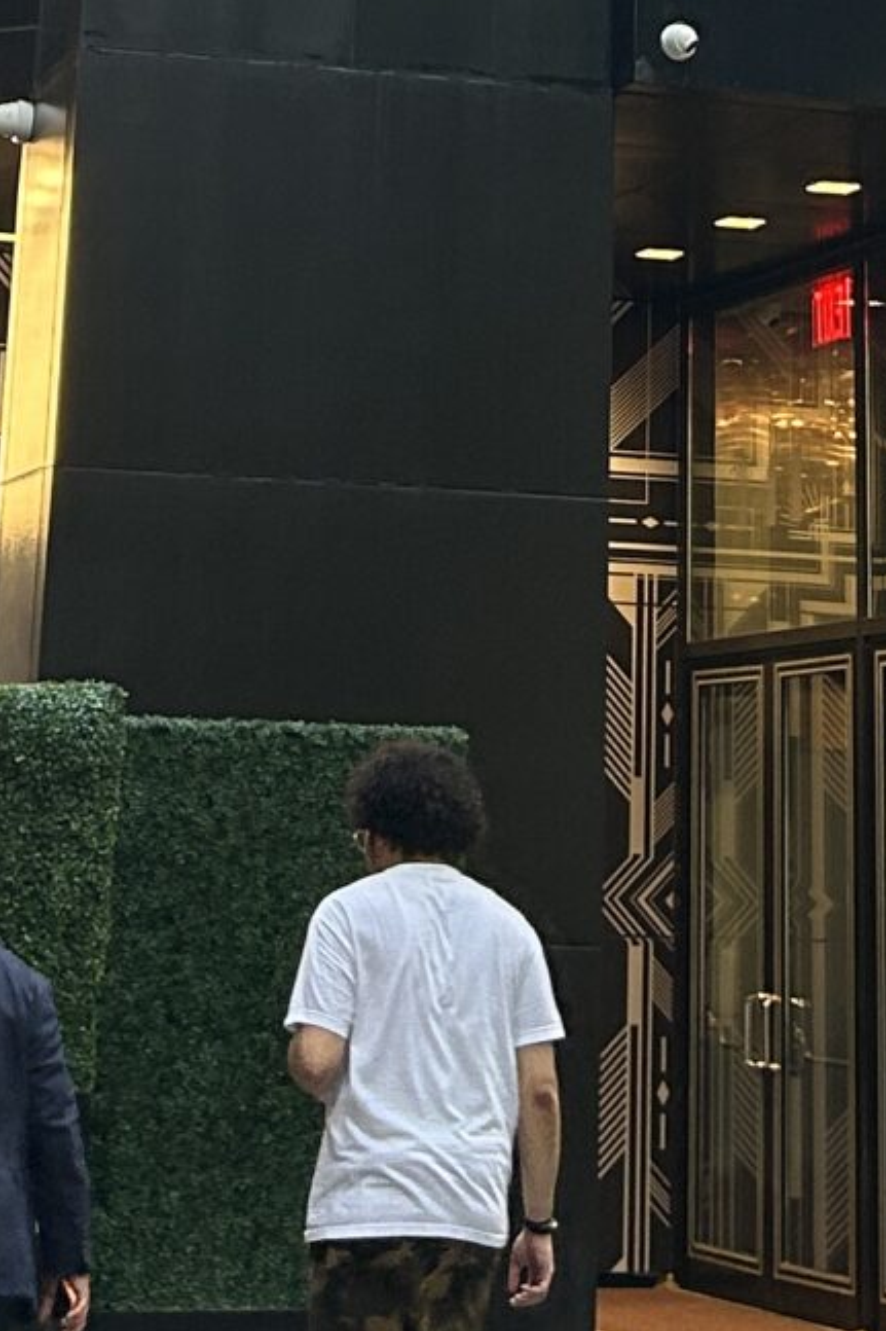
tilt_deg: +19.8
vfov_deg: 17.6
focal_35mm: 107
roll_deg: -1.7
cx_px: 518
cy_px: -529
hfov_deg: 12.8
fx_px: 3952
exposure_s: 1/60
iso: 160
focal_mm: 5.7
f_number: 1.5
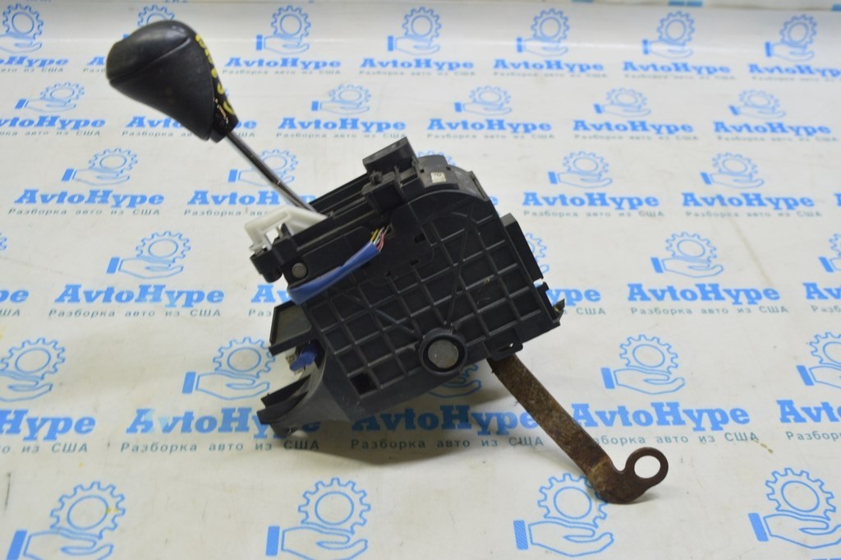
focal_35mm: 36
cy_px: 280
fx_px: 840
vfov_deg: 36.8
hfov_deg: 53.2
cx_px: 420
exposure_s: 1/20
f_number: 5.6
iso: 400
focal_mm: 24
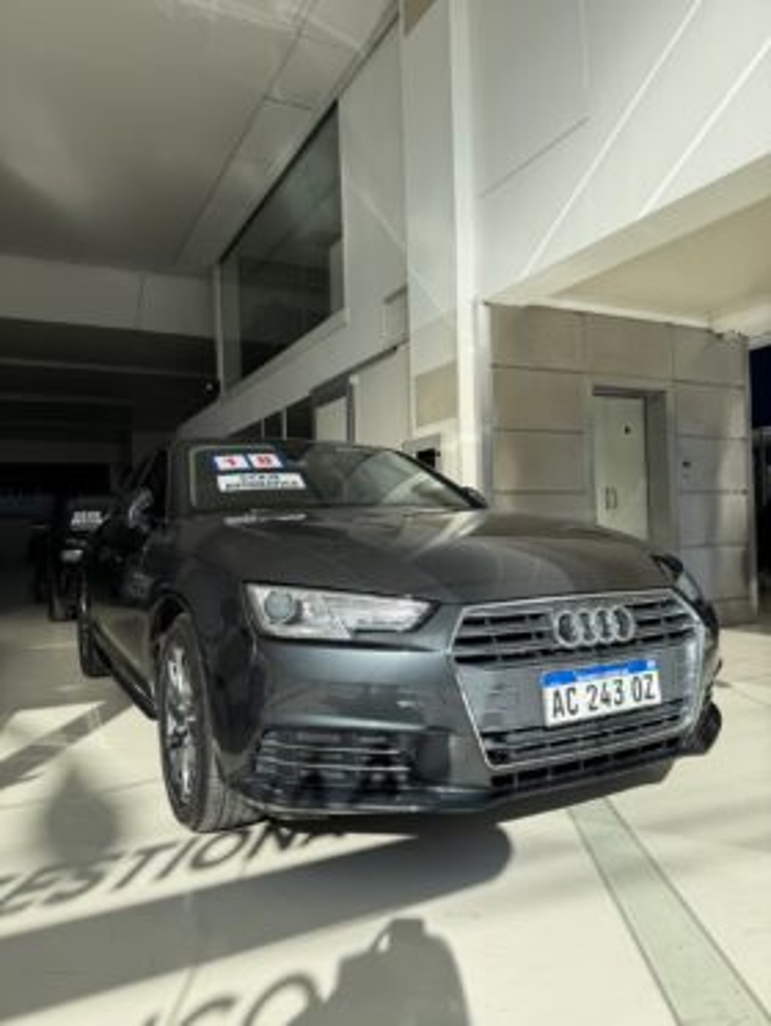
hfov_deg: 56.8
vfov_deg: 71.6
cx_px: 386
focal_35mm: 24
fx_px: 712
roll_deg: +2.5
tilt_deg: +0.4
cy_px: 513
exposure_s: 1/2801
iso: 80
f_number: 1.78
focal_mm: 6.76
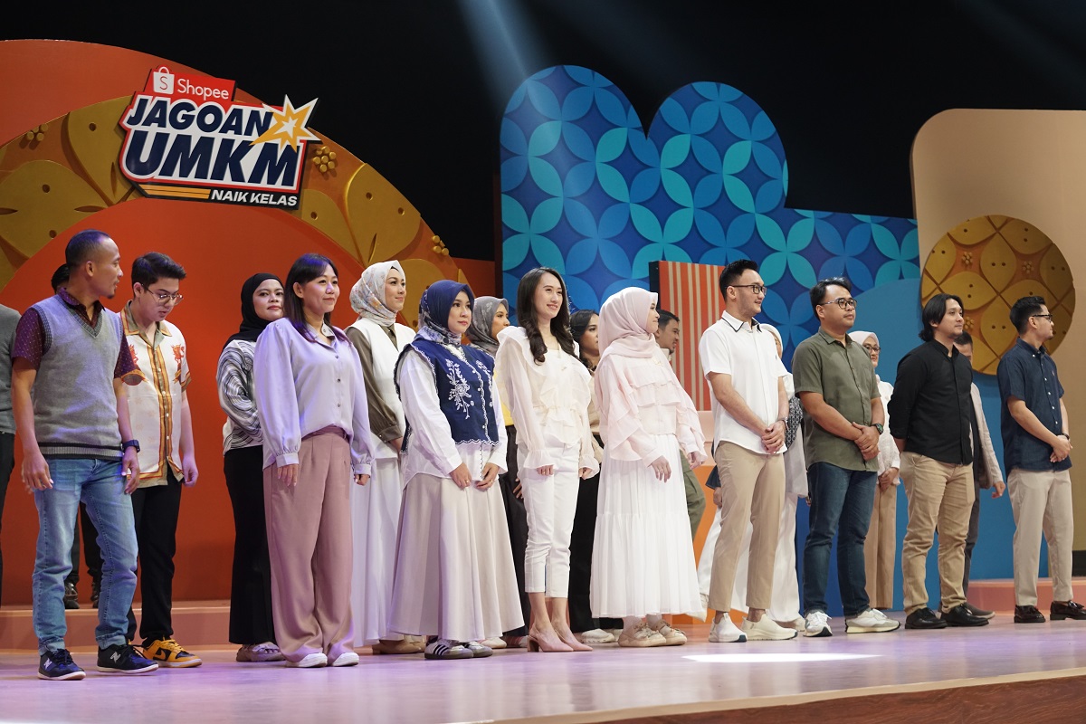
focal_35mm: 70
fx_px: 2112
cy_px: 362
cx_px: 543
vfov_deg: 19.5
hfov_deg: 28.8
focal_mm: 70
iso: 2000
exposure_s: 1/160
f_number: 3.5
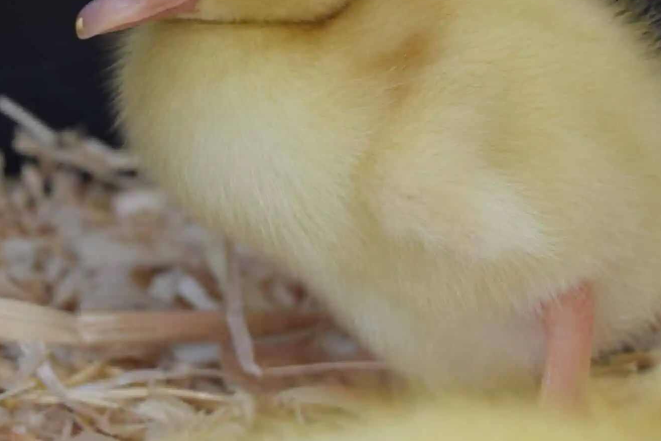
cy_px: 68
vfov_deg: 8.5
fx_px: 2956
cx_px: 289
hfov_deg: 12.8
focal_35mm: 161
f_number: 5.6
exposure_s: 1/60
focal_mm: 55
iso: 560
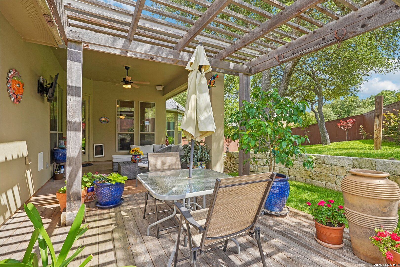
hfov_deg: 93.3
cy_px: 134
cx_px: 200
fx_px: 189
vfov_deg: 70.4
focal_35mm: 17
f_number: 8
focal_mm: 17
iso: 100
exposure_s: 1/60
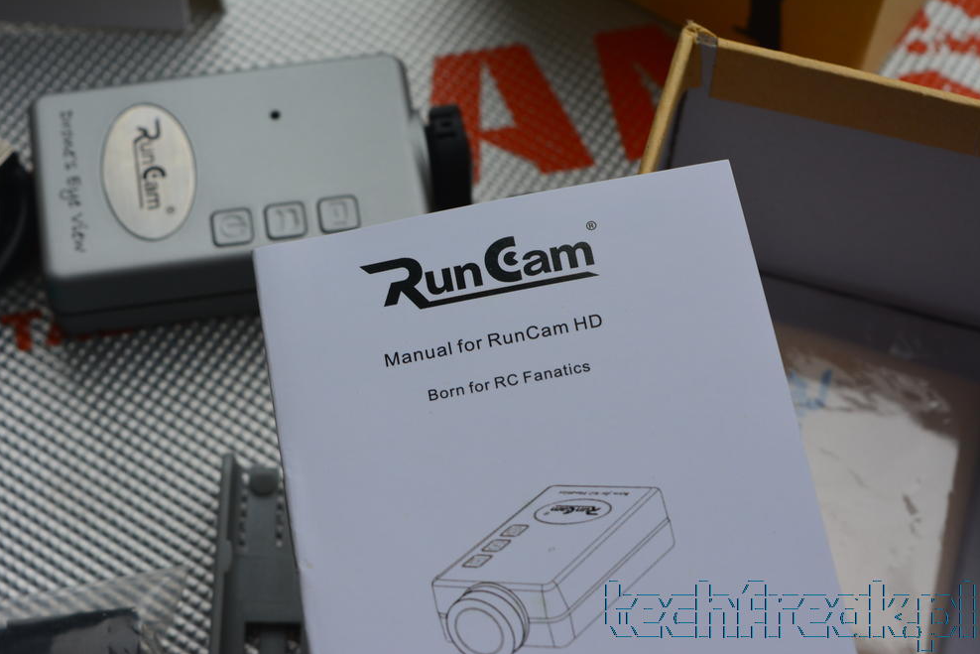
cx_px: 486
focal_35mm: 84
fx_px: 2273
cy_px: 328
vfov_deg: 16.4
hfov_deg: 24.3
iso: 280
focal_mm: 55
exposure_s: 1/60
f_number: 10
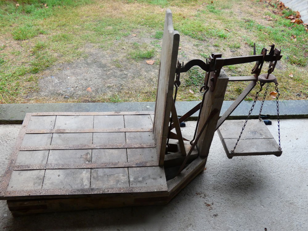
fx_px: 285
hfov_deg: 56.8
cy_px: 116
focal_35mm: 32
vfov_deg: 44.2
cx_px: 154
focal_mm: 5.8
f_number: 3.4
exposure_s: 1/80
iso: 160
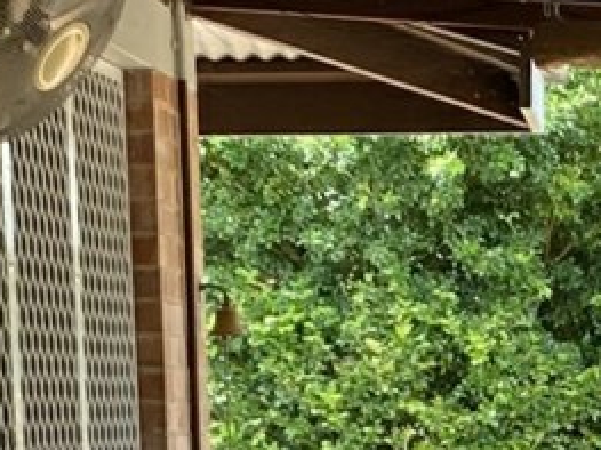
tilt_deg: -7.8
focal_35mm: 190
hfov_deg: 10.2
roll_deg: +0.7
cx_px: 734
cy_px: 838
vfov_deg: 7.6
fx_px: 3297
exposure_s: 1/172
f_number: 1.8
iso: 32
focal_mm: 4.25
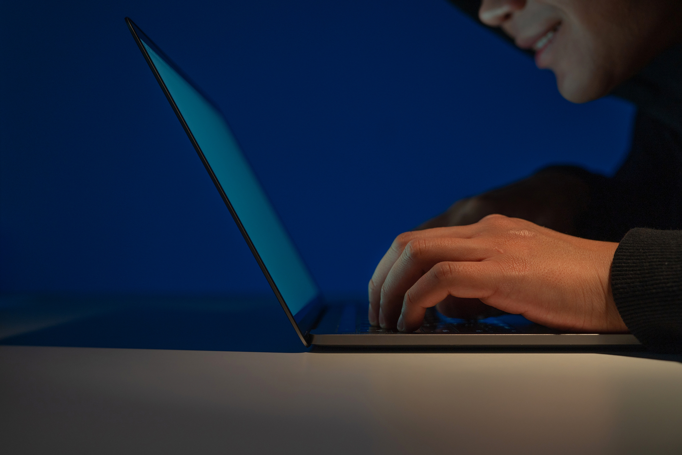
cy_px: 228
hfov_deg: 47.4
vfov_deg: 32.6
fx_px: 777
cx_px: 341
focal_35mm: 41
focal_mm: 41
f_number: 3.2
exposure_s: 1/60
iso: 200
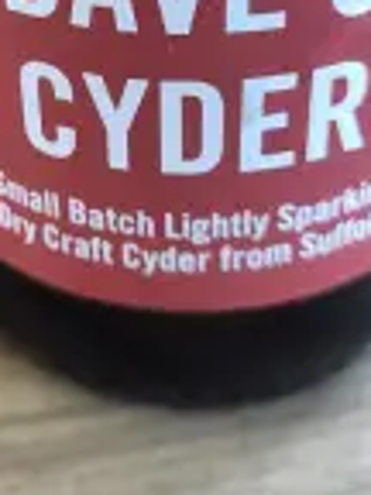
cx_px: 48
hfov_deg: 20.1
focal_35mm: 72
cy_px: 65
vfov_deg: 26.3
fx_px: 1029
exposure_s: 1/100
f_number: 1.8
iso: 160
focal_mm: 5.4
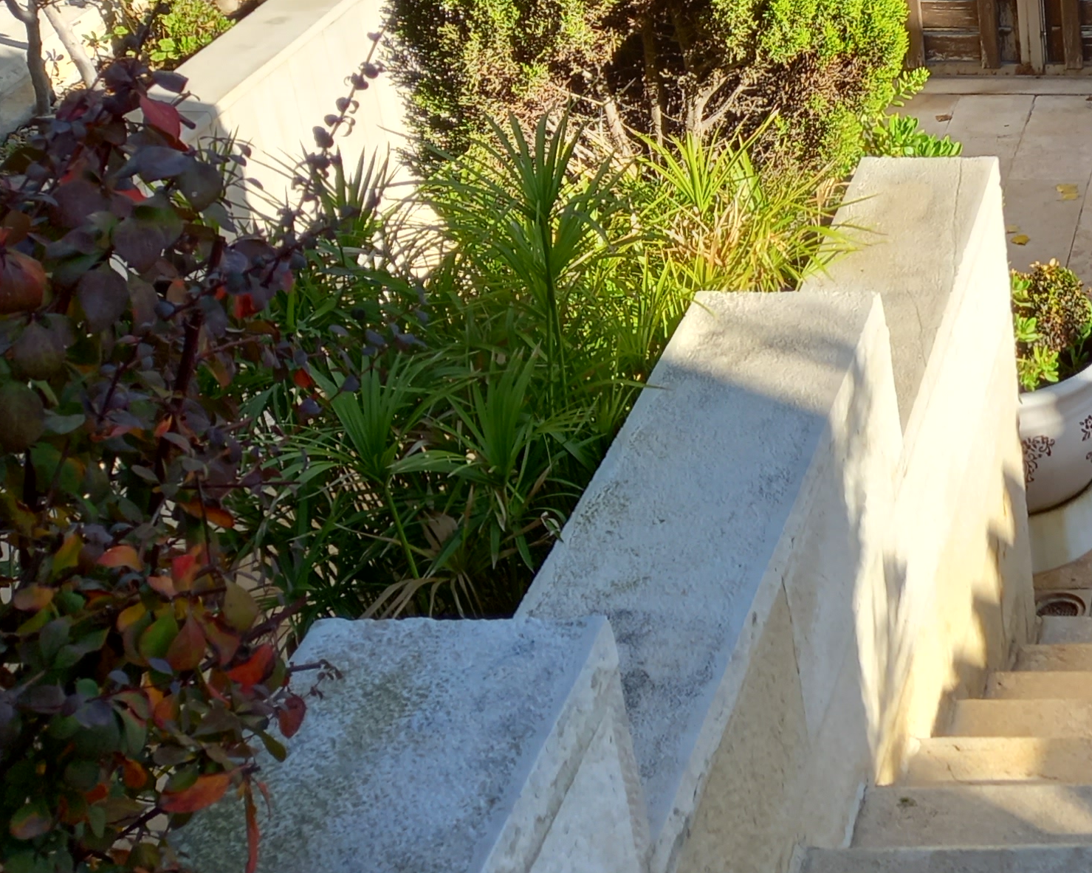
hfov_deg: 25.4
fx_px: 2133
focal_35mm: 66
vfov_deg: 23.0
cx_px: 1350
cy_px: 275
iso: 25
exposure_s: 1/192
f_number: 2
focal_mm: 4.6
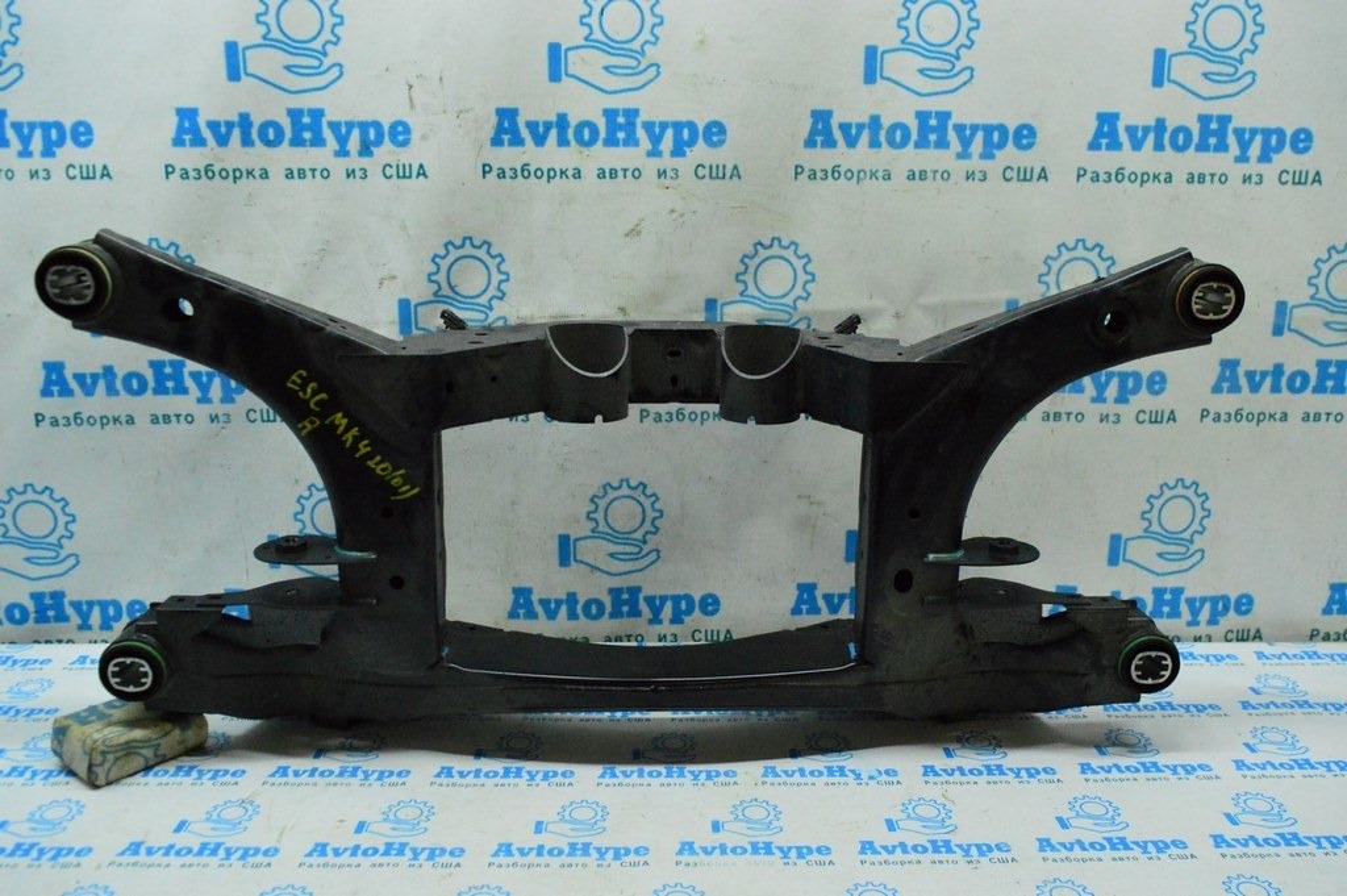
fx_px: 1122
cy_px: 448
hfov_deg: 62.0
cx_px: 674
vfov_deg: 43.5
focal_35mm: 30
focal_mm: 20
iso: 6400
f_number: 6.3
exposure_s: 1/500
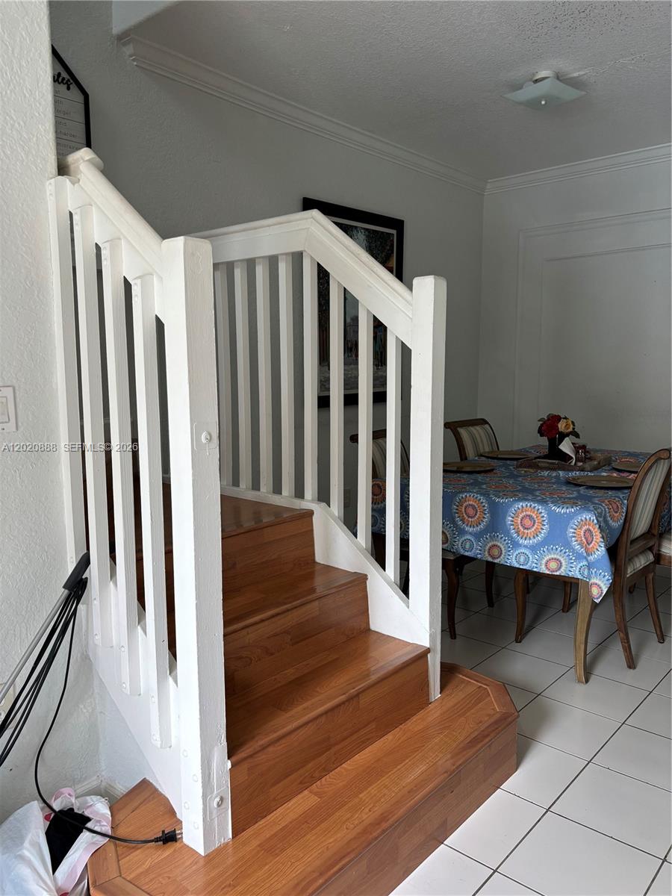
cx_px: 336
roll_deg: -0.1
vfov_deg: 67.3
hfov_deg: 53.1
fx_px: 673
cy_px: 448
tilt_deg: -6.8
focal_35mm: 26
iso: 80
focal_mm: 5.96
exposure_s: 1/120
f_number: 1.6
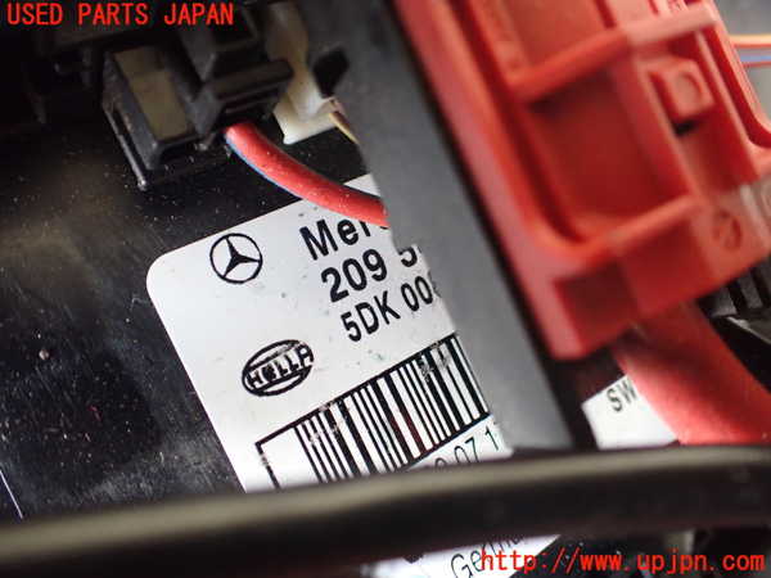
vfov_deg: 46.8
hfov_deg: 60.0
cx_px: 386
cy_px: 289
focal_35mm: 30
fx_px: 668
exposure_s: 1/80
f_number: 2.3
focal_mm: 5.4
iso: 800
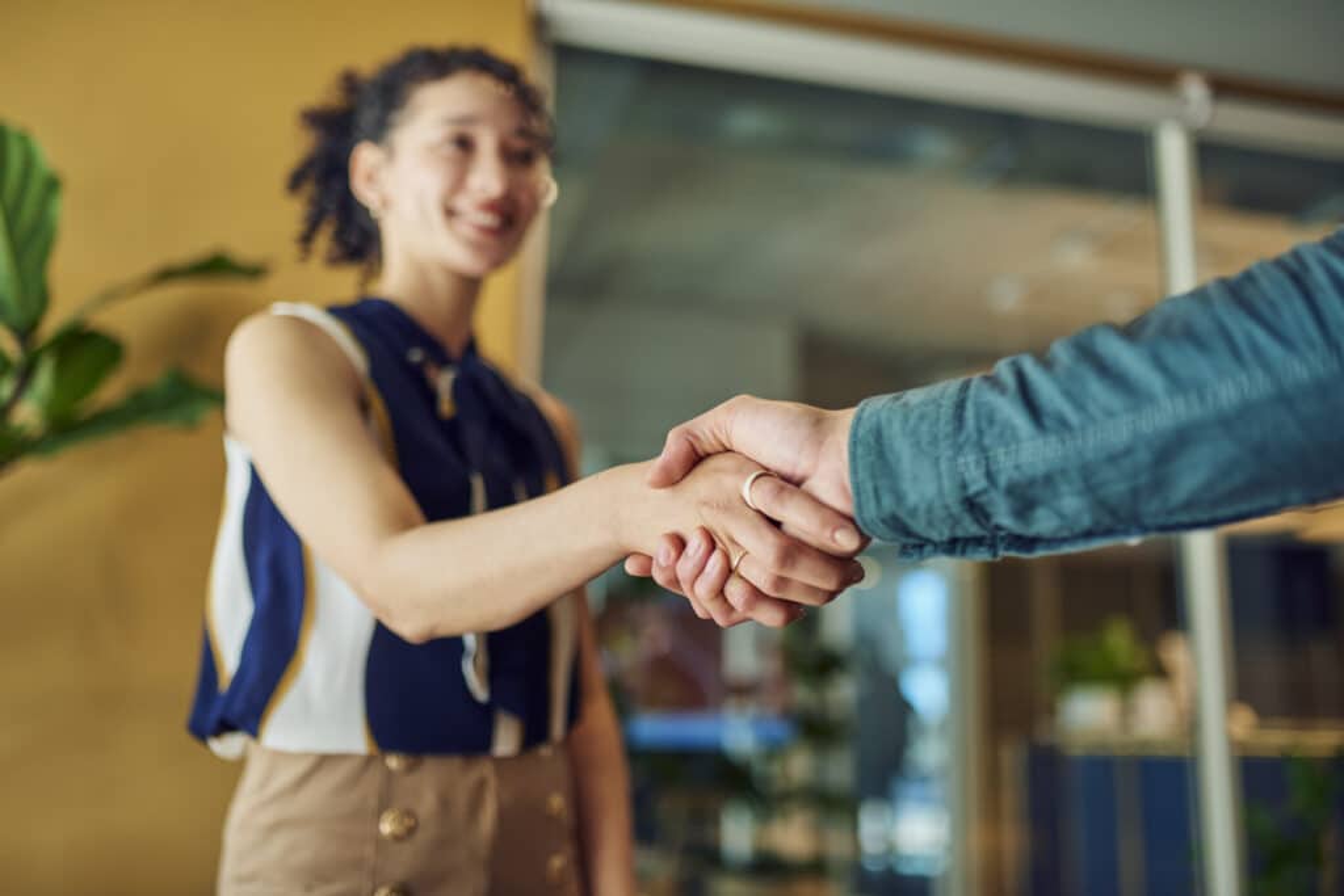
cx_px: 672
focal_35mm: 35
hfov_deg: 54.4
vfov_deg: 37.9
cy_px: 448
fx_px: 1307
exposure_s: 1/500
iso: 400
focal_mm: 35
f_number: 1.8
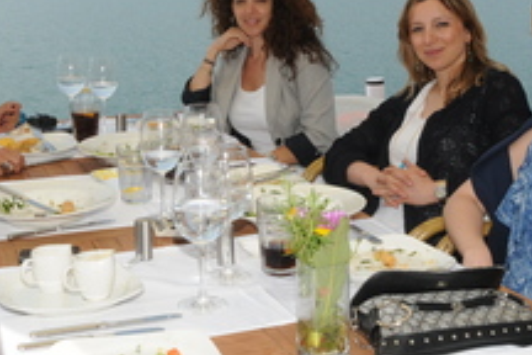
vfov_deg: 22.0
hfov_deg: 33.4
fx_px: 887
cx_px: 266
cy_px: 21
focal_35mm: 60
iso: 400
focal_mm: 18
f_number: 16
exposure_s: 1/250
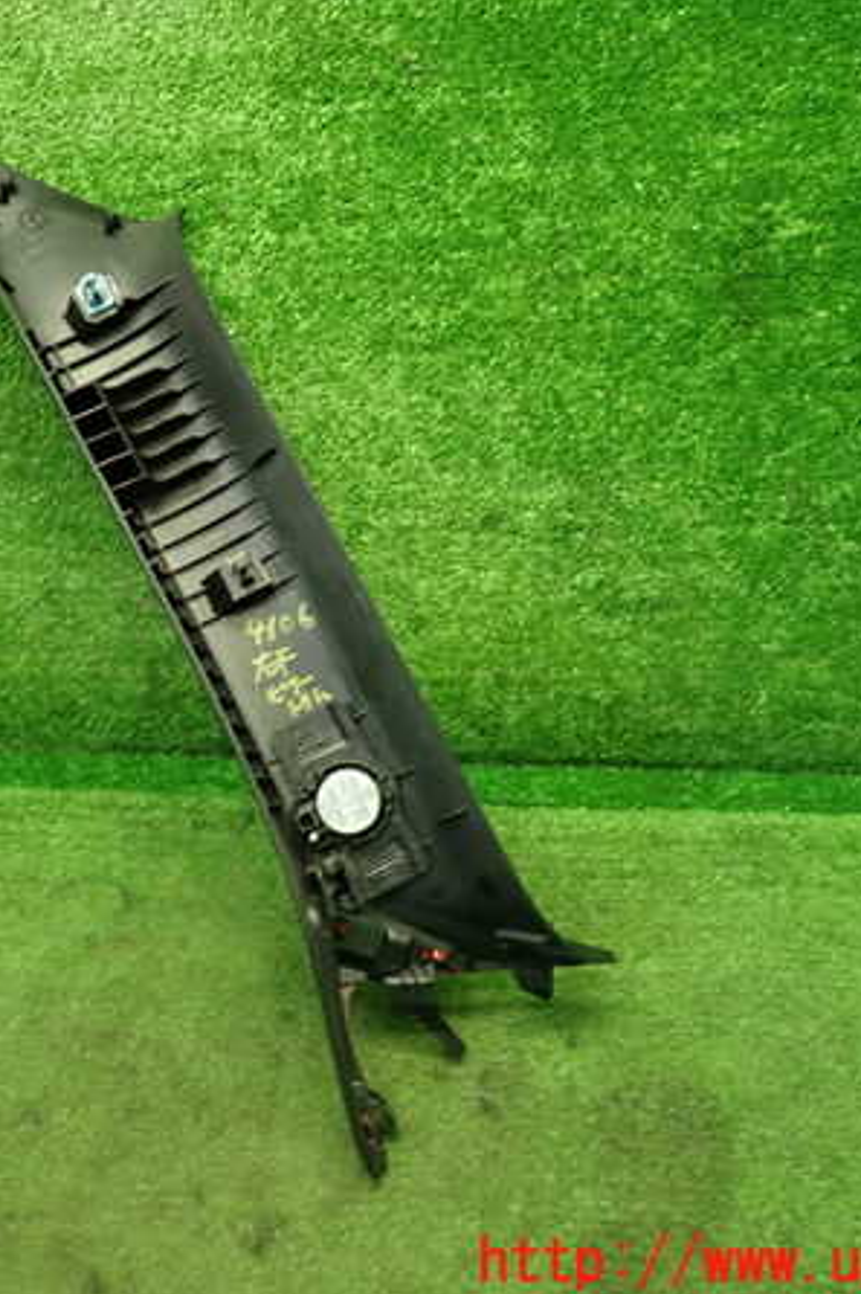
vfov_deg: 54.5
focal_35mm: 35
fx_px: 1257
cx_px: 264
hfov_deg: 37.3
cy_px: 647
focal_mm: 4.5
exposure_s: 1/30
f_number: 2
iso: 200
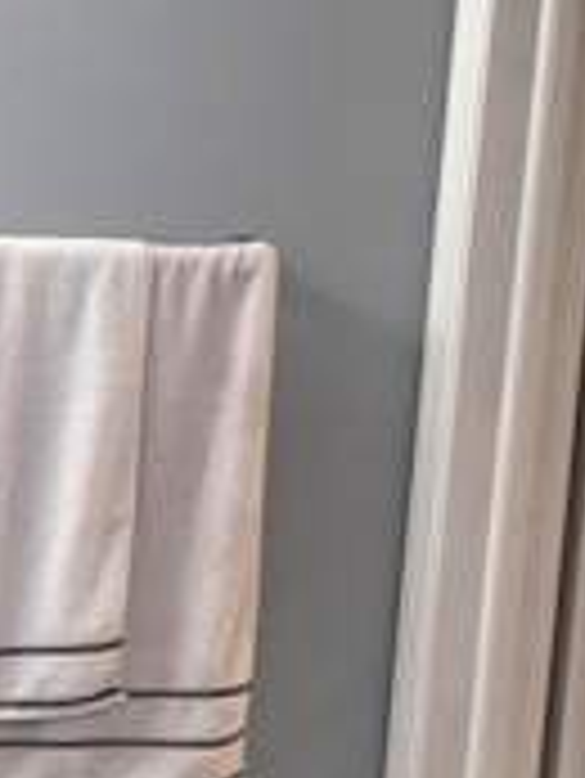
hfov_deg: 13.7
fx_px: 2161
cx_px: -482
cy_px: 679
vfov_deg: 20.1
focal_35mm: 96
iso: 160
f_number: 1.8
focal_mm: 5
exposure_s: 1/120
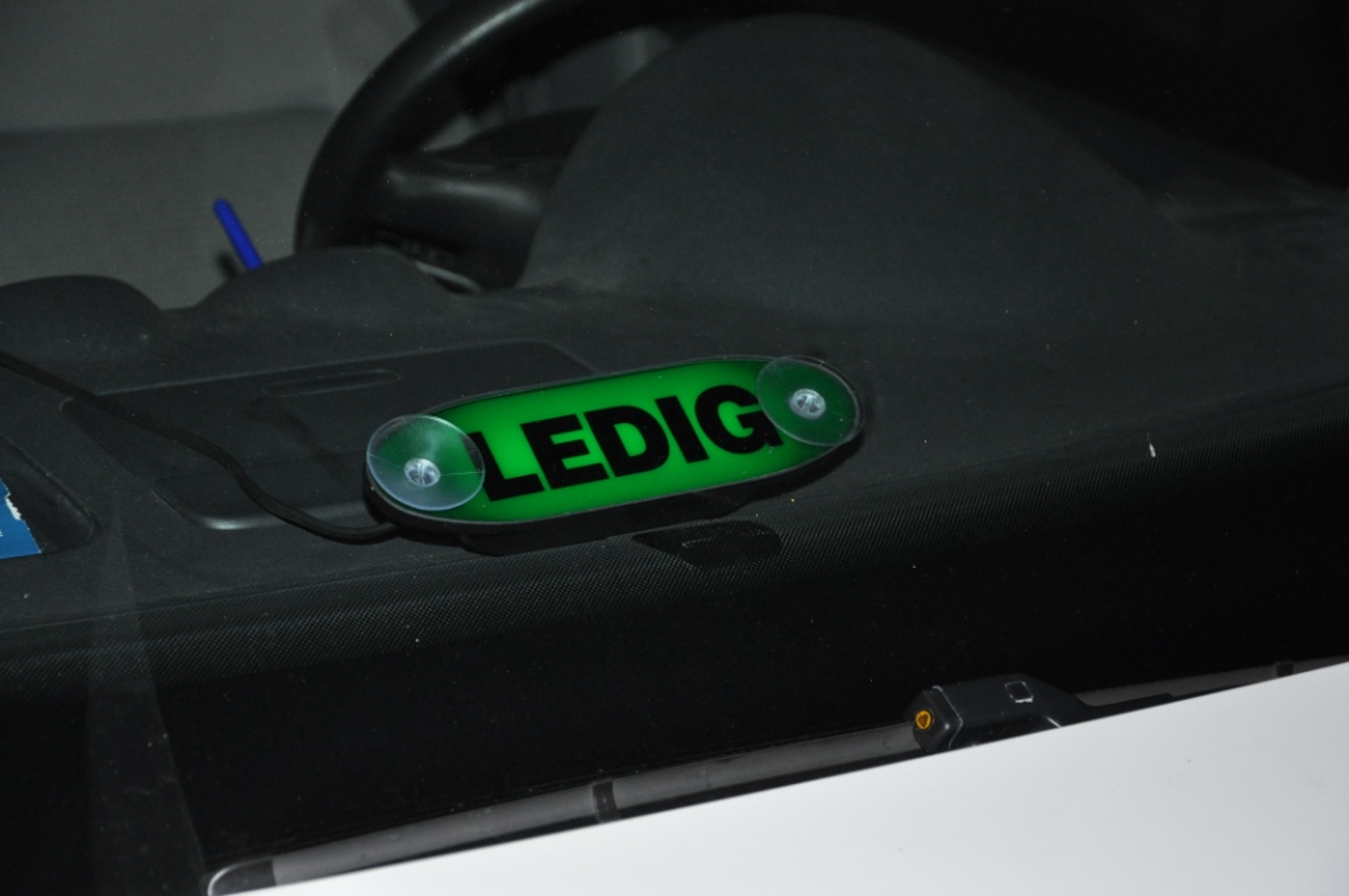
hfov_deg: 20.6
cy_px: 448
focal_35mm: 99
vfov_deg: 13.8
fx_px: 3705
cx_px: 674
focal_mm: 66
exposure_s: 1/60
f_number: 5.3
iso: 800
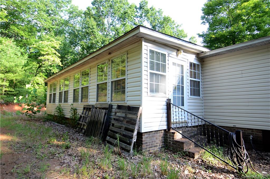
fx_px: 157
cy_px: 90
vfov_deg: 59.2
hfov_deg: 81.4
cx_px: 135
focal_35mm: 21
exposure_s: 1/80
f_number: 4
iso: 100
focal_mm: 14
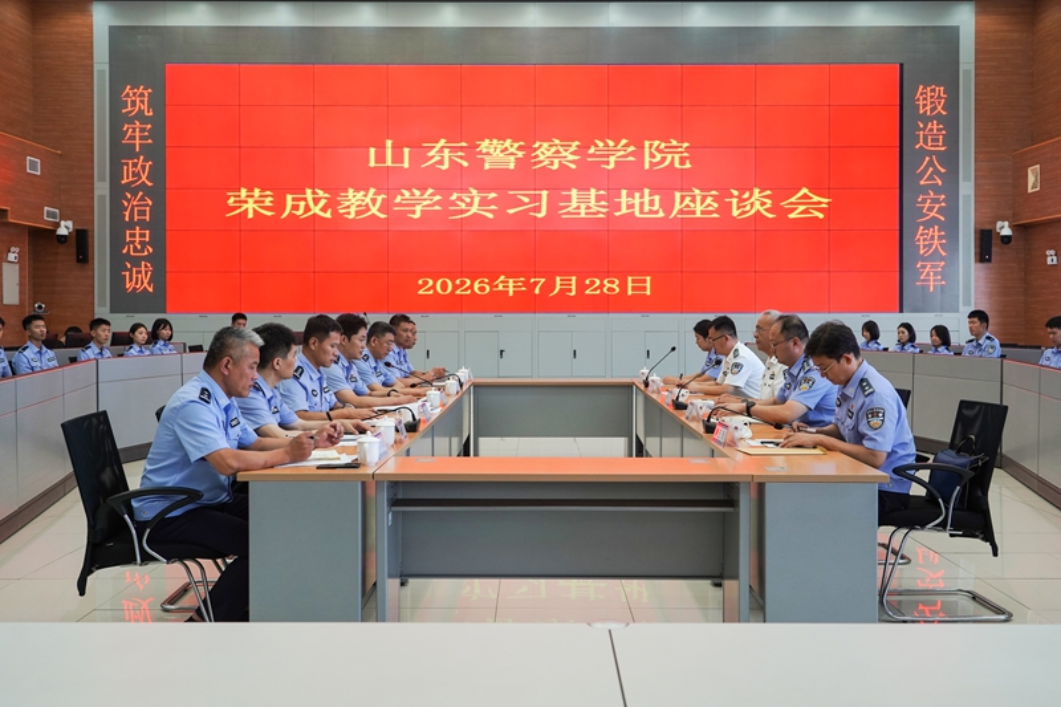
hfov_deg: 54.4
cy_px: 354
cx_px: 530
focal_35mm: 35
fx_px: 1031
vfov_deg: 37.8
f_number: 5.6
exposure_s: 1/125
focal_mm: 35
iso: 1000
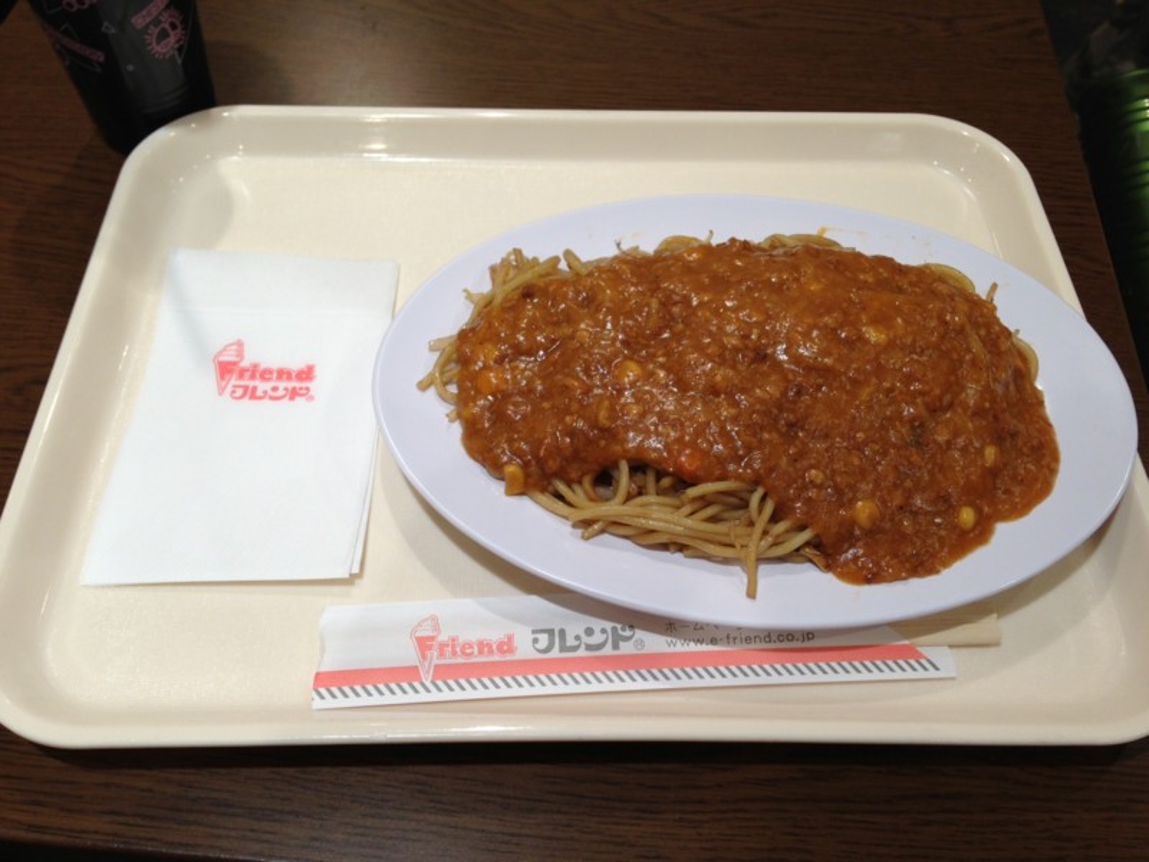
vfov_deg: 42.9
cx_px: 574
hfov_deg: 55.4
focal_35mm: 33
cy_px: 431
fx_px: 1095
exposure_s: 1/60
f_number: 2.4
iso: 50
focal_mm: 4.13
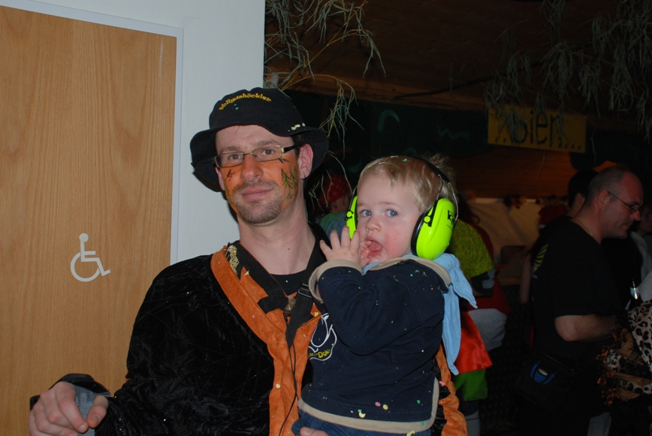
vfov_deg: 29.3
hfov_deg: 42.6
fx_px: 834
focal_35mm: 46
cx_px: 373
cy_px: 213
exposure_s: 1/60
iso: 200
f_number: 4
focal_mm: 26
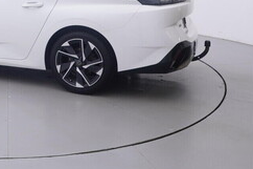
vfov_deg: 25.5
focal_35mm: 51
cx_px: 8
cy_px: 14
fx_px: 359
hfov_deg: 35.6
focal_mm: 15
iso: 200
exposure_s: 1/80
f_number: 5
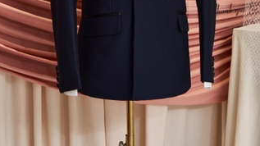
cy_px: -31
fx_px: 558
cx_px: 130
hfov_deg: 26.2
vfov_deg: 14.4
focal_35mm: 81
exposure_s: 1/160
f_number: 7.1
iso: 500
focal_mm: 51
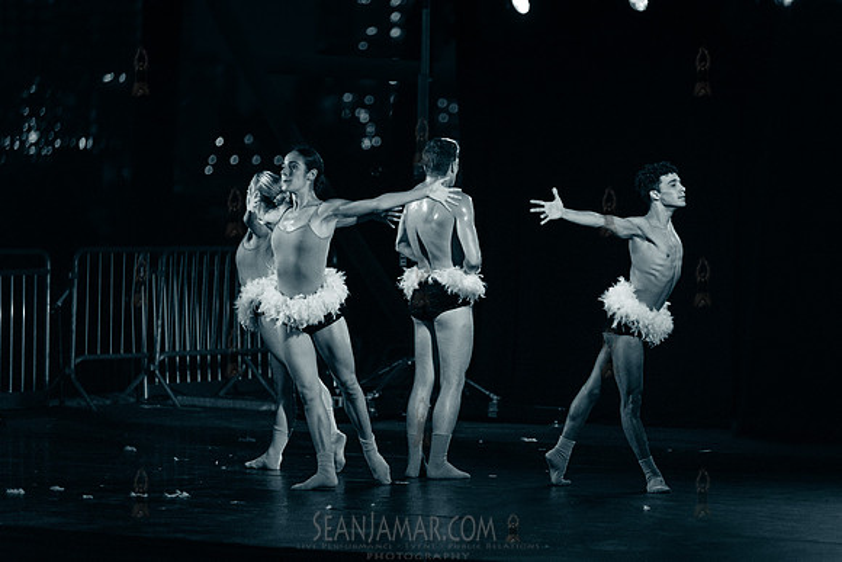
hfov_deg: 13.2
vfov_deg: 8.9
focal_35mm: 155
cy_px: 281
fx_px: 3626
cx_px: 421
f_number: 2.8
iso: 4000
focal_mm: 155
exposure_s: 1/1250
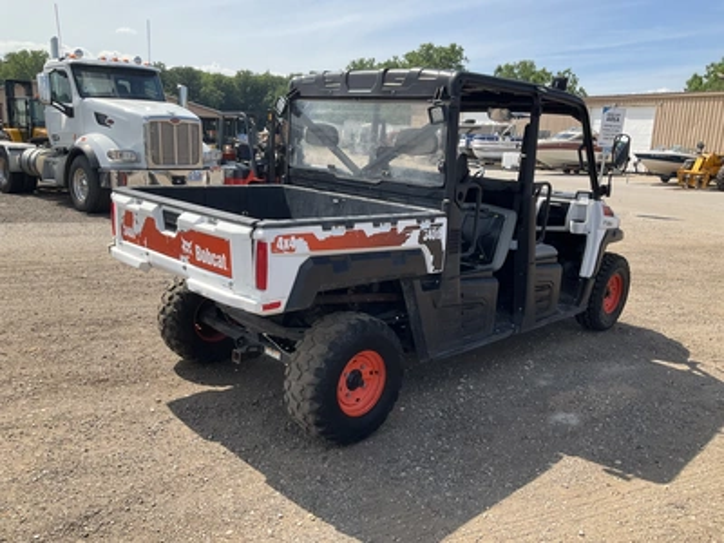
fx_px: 607
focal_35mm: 29
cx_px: 362
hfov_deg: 61.7
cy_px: 272
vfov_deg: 48.2
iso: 25
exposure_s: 1/997
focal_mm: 3
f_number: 1.8
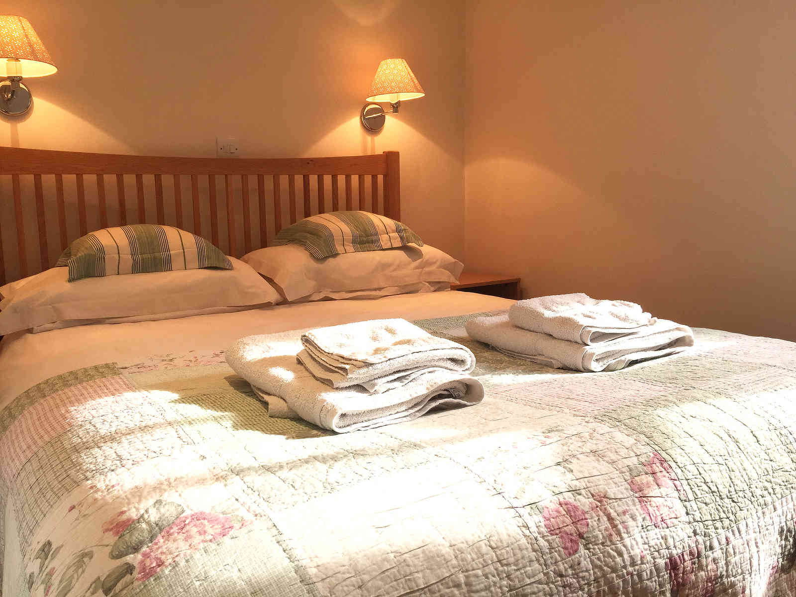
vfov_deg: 48.2
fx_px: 667
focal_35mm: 29
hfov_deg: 61.7
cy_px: 298
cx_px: 398
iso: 40
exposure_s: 1/100
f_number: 2.2
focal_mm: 4.2
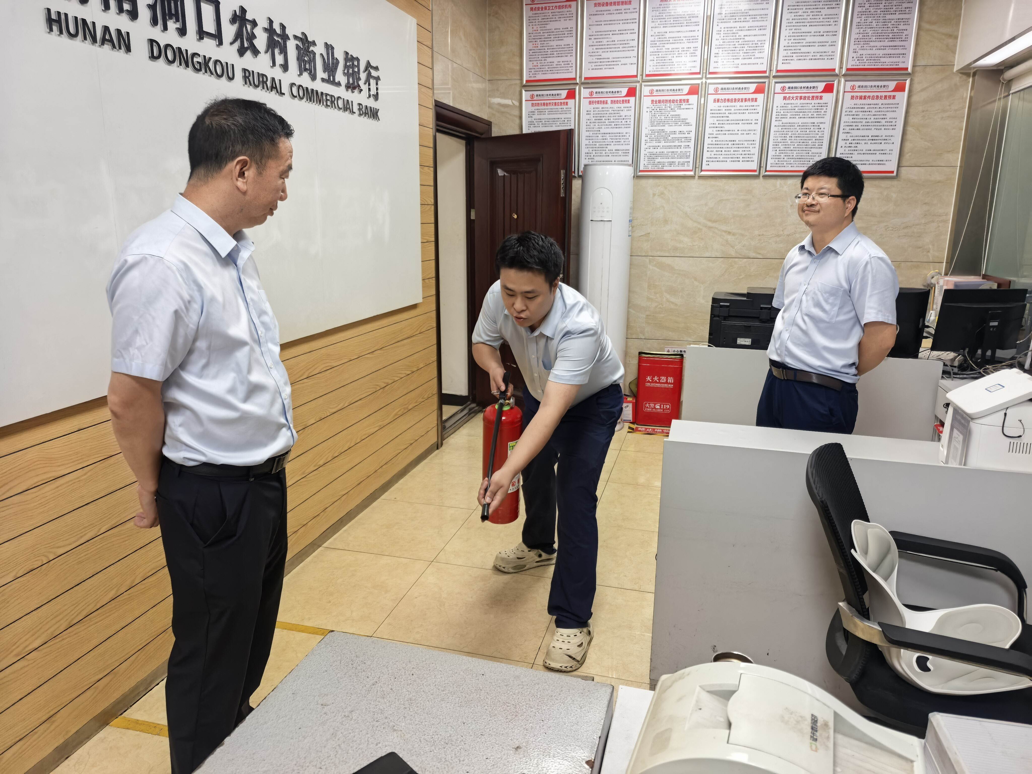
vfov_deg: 56.8
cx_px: 516
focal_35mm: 24
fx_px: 716
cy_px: 387
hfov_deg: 71.6
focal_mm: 5.75
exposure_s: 1/100
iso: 160
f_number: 1.4
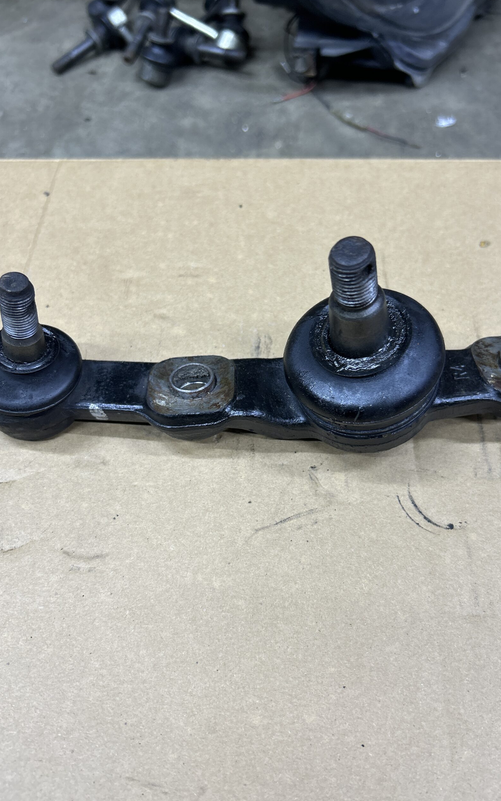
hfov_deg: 44.5
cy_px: 397
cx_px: 263
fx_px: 612
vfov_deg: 66.5
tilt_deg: -57.6
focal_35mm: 28
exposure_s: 1/100
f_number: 1.5
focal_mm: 5.7
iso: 125
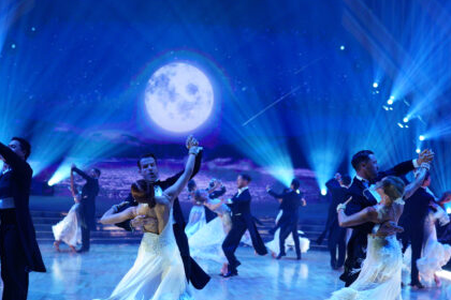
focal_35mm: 50
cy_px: 213
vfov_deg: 26.7
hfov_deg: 39.6
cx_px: 244
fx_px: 626
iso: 3200
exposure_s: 1/800
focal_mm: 35
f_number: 2
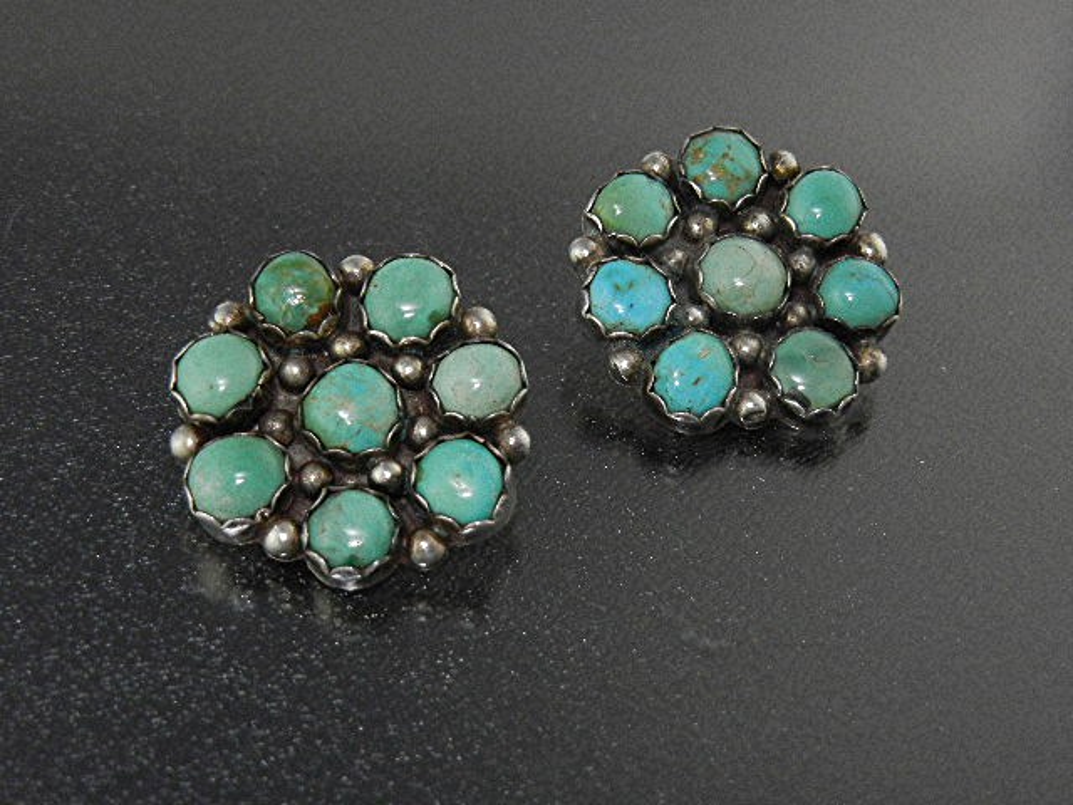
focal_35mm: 59
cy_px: 402
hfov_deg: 32.7
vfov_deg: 24.8
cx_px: 536
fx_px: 1829
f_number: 8
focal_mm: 10.6
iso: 800
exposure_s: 1/30
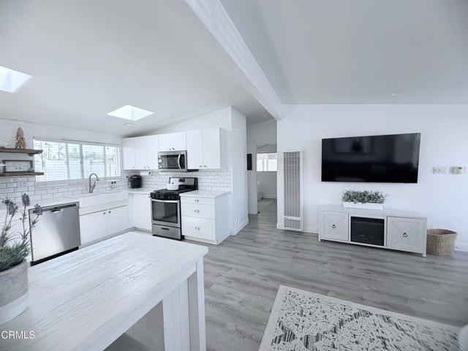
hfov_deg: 102.1
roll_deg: +1.0
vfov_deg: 85.7
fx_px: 189
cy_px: 176
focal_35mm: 14
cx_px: 234
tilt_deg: -2.8
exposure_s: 1/121
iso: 80
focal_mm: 2.22
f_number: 2.2
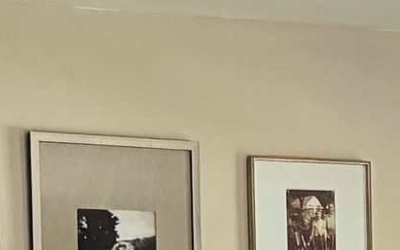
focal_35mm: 190
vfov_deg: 6.6
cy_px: 569
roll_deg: +1.3
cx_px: 206
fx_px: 2072
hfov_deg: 11.0
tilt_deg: -0.7
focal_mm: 6.76
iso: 500
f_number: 1.78
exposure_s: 1/60
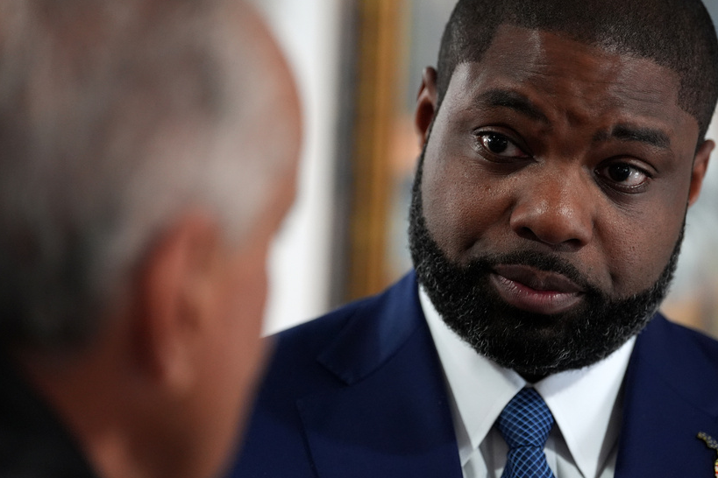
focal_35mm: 155
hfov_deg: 13.2
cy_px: 187
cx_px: 431
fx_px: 3091
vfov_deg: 8.9
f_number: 2.8
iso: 3200
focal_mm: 124
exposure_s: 1/250
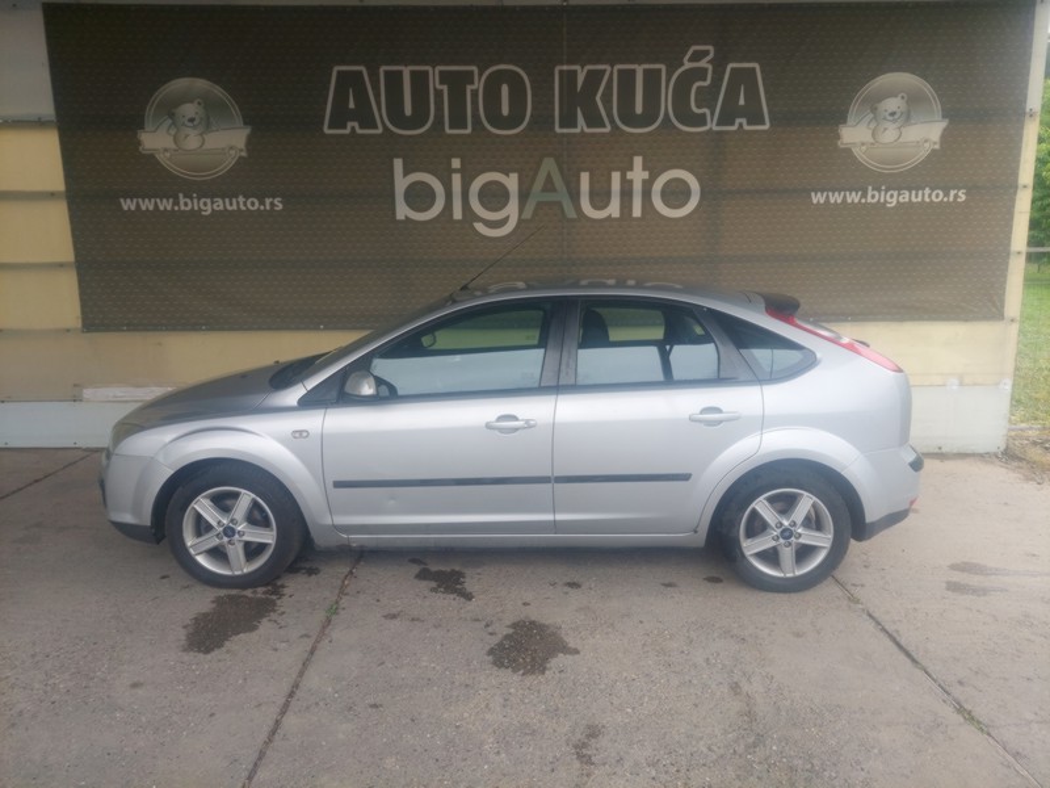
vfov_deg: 54.9
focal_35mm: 25
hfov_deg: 69.4
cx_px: 525
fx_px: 758
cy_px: 394
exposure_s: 1/185
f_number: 1.8
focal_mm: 5.23
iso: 40
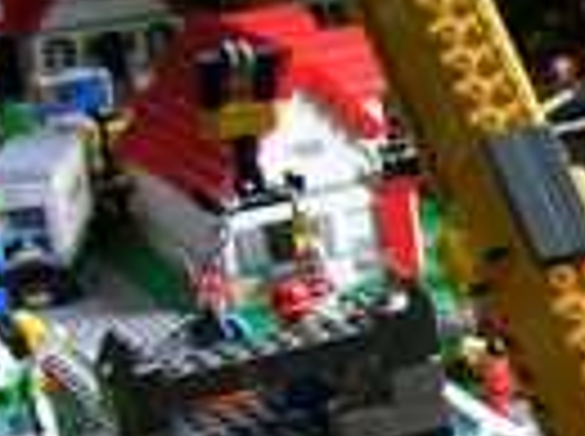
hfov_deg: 13.5
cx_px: 1058
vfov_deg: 11.2
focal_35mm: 131
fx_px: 2210
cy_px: 440
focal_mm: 5.7
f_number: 2.9
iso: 50
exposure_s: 1/6.5
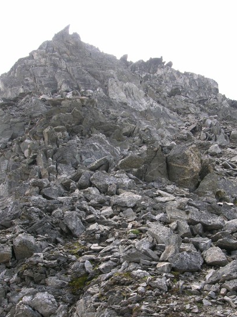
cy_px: 213
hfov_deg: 29.1
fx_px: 457
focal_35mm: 50
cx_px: 135
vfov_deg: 37.8
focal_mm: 8.9
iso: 50
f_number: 4.5
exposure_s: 1/112
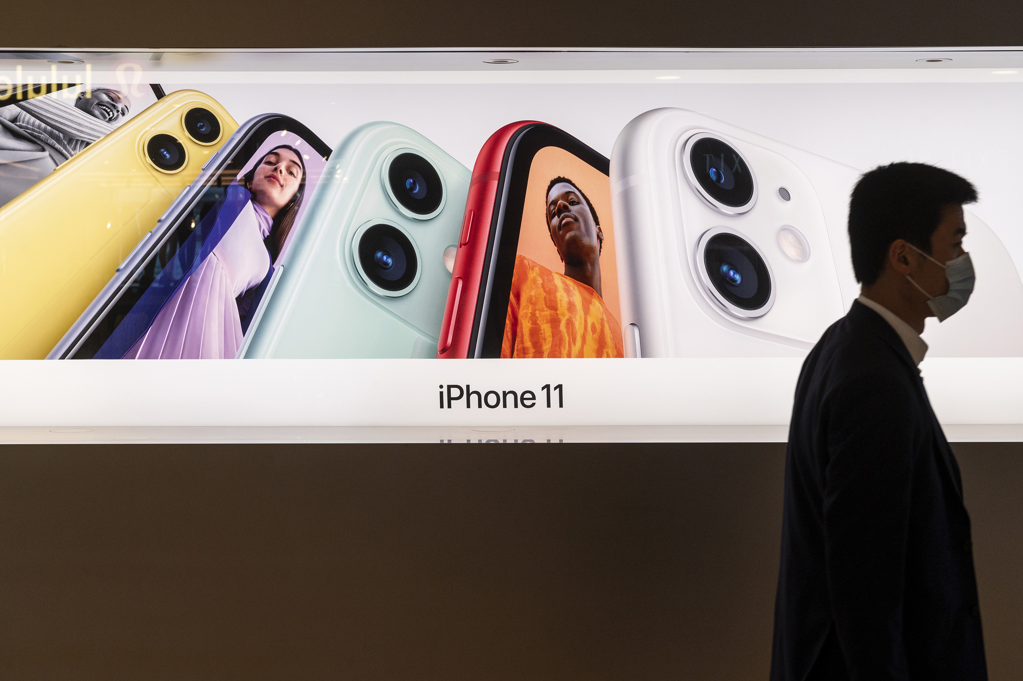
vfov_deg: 19.4
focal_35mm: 70
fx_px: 1988
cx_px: 512
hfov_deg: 28.9
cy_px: 340
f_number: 8
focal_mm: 70
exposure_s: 1/400
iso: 1250
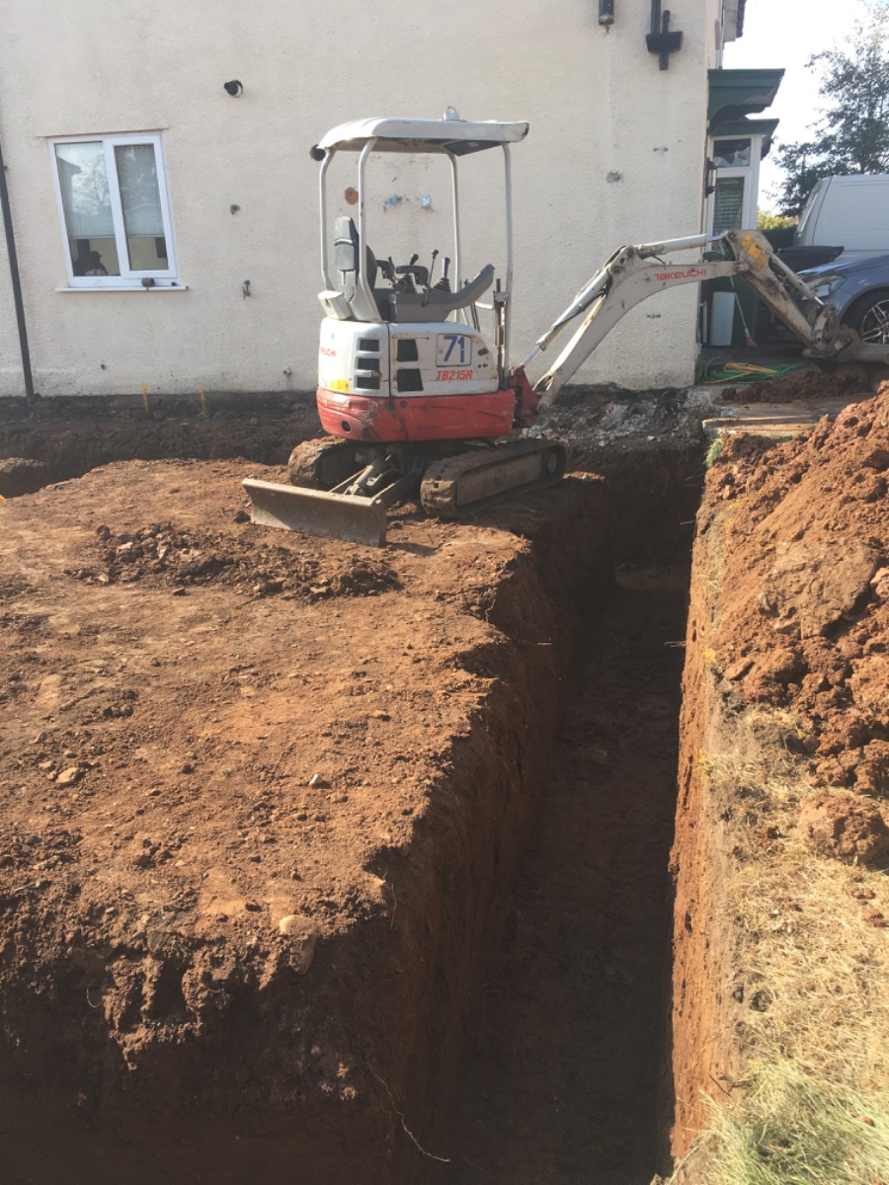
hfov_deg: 48.2
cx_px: 444
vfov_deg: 61.7
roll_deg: +1.7
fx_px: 993
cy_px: 592
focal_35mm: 29
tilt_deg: -18.3
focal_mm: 4.15
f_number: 2.2
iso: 25
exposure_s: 1/437
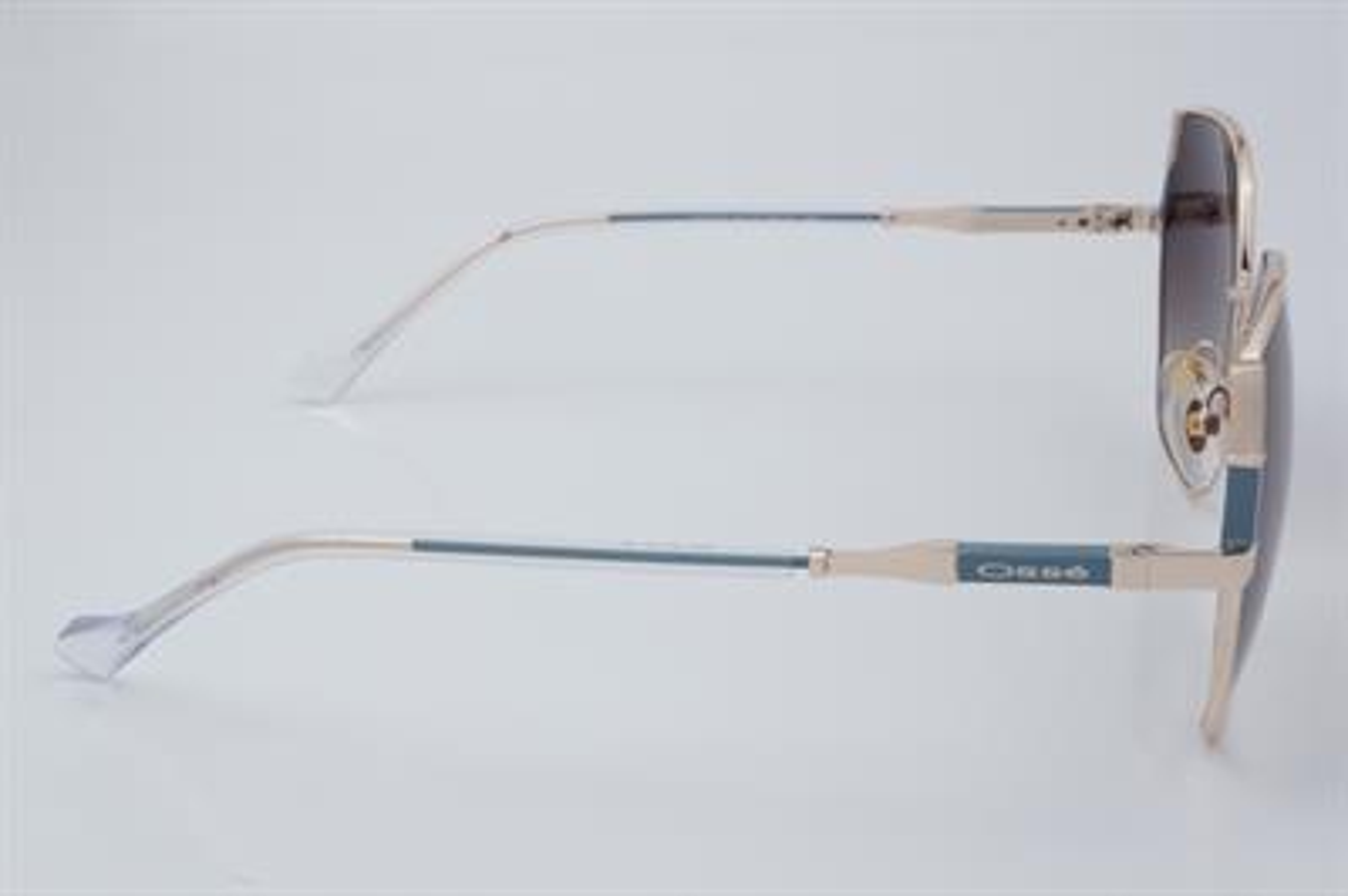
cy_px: 448
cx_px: 674
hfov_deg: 29.9
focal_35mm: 68
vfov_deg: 20.1
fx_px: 2525
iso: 100
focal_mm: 45
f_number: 32
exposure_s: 1/4
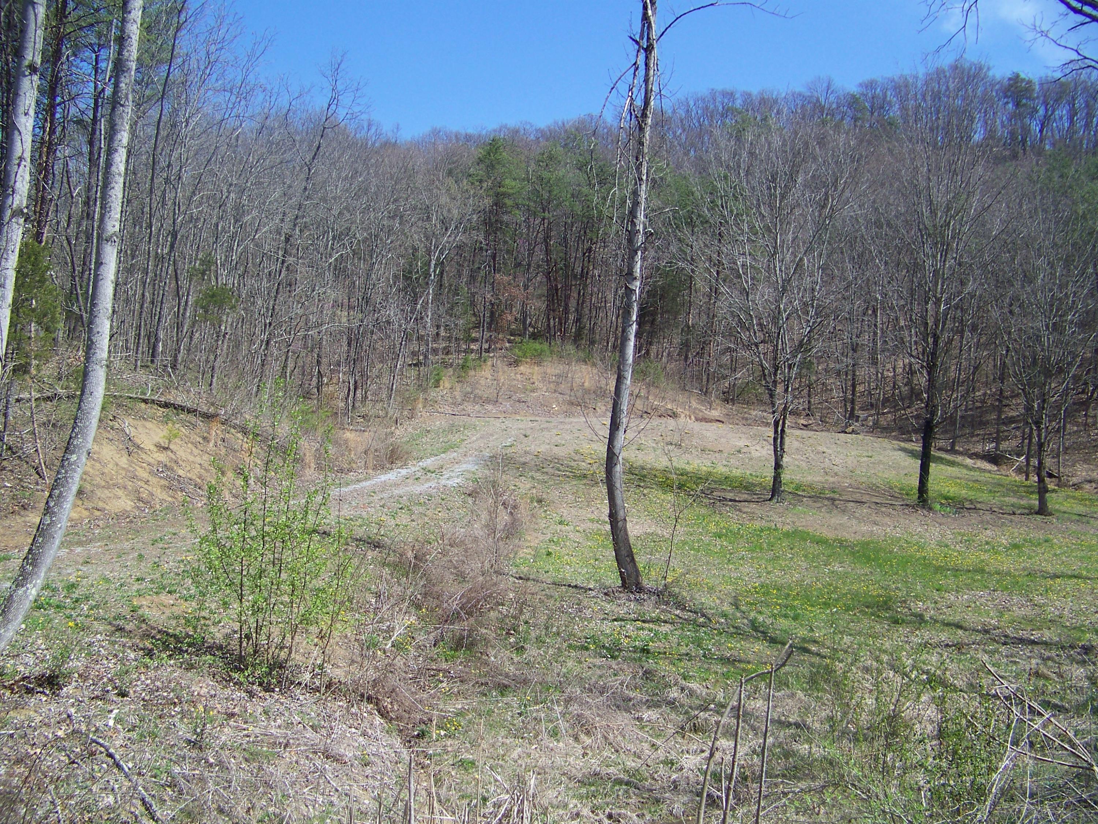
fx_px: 1142
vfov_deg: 39.7
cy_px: 412
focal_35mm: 36
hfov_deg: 51.4
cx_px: 549
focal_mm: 5.85
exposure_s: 1/640
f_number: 2.8
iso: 64
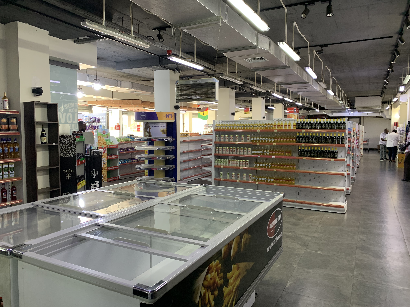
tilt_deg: -3.7
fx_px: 308
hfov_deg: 67.3
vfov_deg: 53.1
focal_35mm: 26
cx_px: 205
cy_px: 154
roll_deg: -0.7
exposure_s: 1/50
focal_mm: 4.25
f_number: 1.8
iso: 250
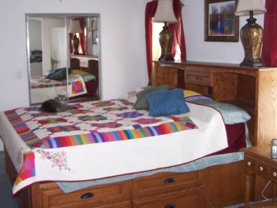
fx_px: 384
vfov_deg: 30.2
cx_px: 133
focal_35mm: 48
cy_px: 81
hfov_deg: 39.7
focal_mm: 6.3
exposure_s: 1/60
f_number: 2.8
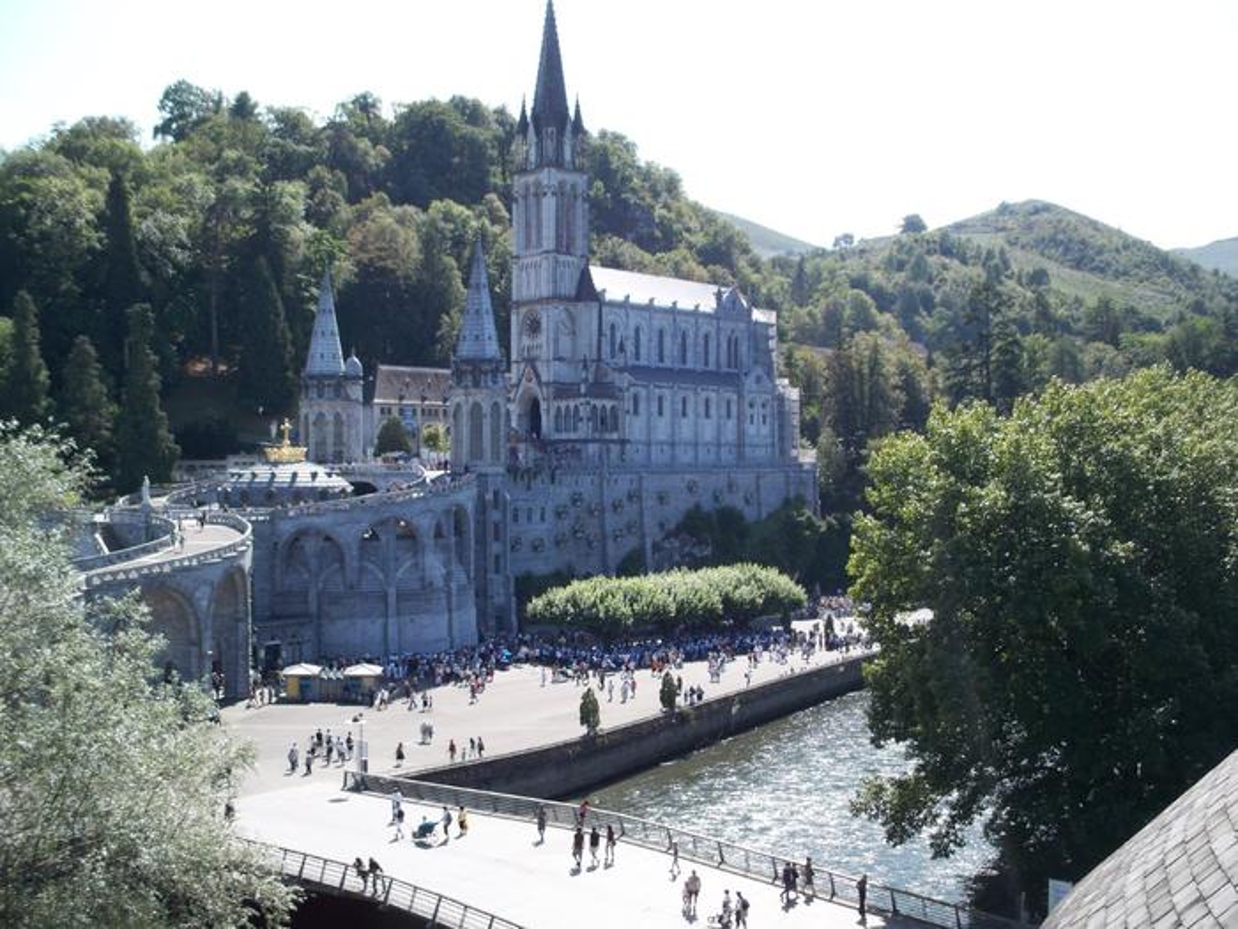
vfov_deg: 38.7
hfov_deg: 50.1
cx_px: 619
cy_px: 464
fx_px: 1323
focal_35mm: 37
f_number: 3.4
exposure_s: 1/320
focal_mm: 7.9
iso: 64
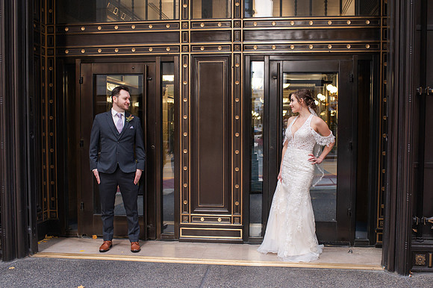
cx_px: 221
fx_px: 465
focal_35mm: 39
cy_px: 152
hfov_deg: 49.9
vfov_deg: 34.4
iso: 1000
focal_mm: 35
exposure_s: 1/400
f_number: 3.5
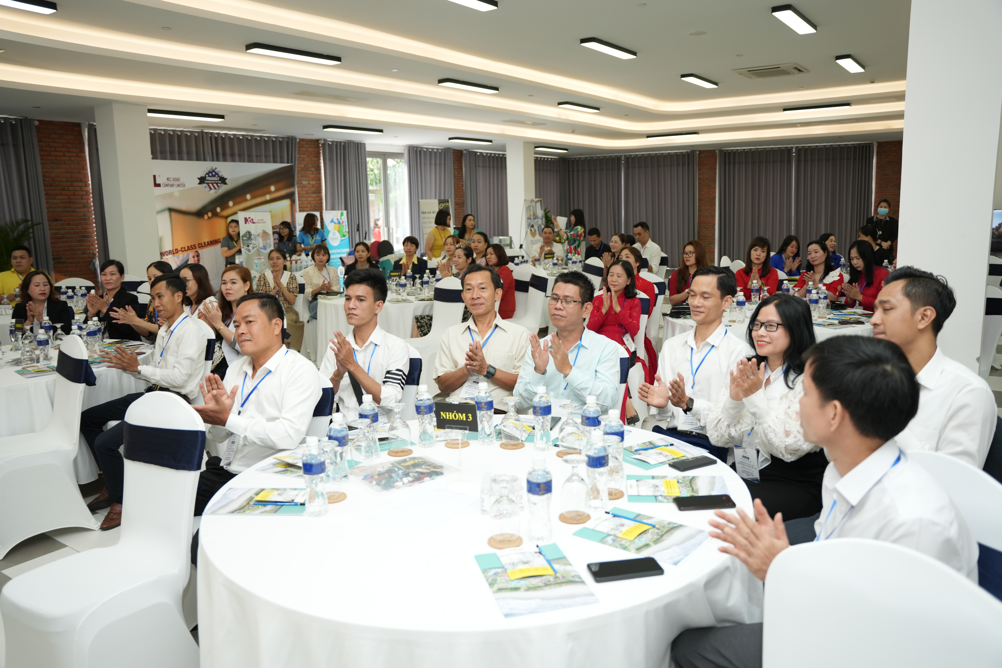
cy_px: 334
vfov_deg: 48.1
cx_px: 501
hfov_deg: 67.6
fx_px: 749
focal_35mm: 27
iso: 500
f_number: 2.8
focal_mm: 26.9
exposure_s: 1/160
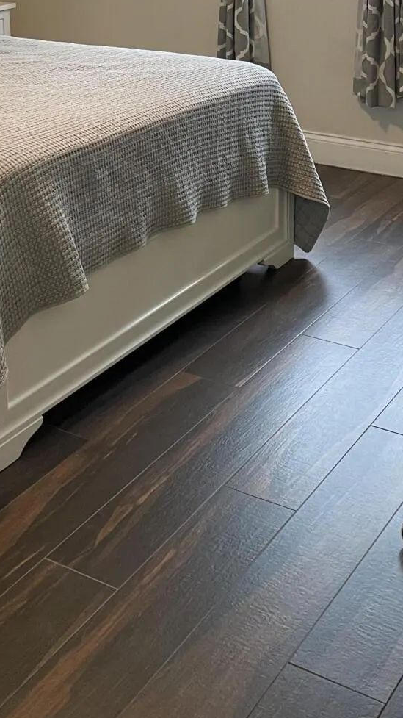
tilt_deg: -8.7
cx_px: 167
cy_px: 33
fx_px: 1103
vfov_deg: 33.5
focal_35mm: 58
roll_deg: +1.3
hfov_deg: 20.7
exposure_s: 1/60
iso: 125
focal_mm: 4.2
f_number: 1.6
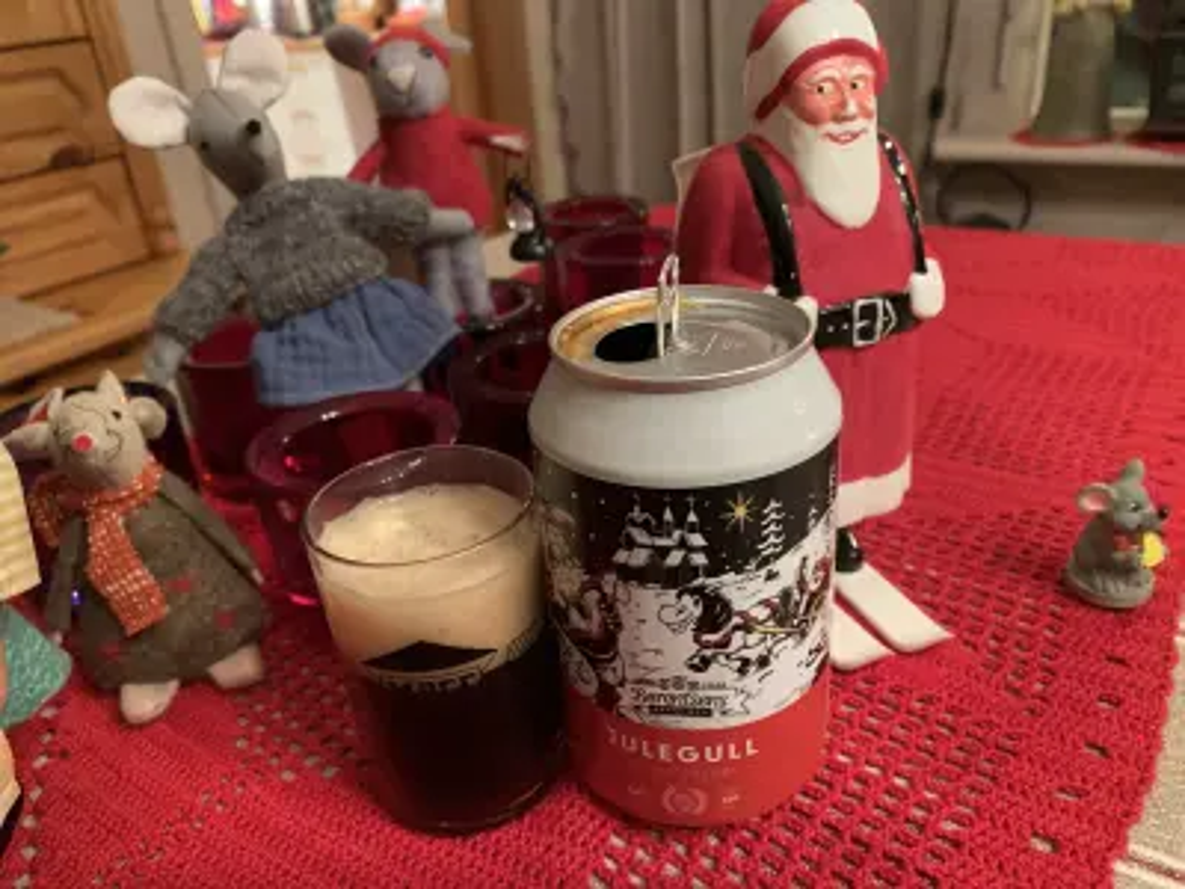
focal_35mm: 26
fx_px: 890
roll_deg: +6.4
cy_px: 444
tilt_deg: -26.9
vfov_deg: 53.1
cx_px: 592
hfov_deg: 67.3
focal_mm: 4.25
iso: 500
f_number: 1.8
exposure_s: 1/25
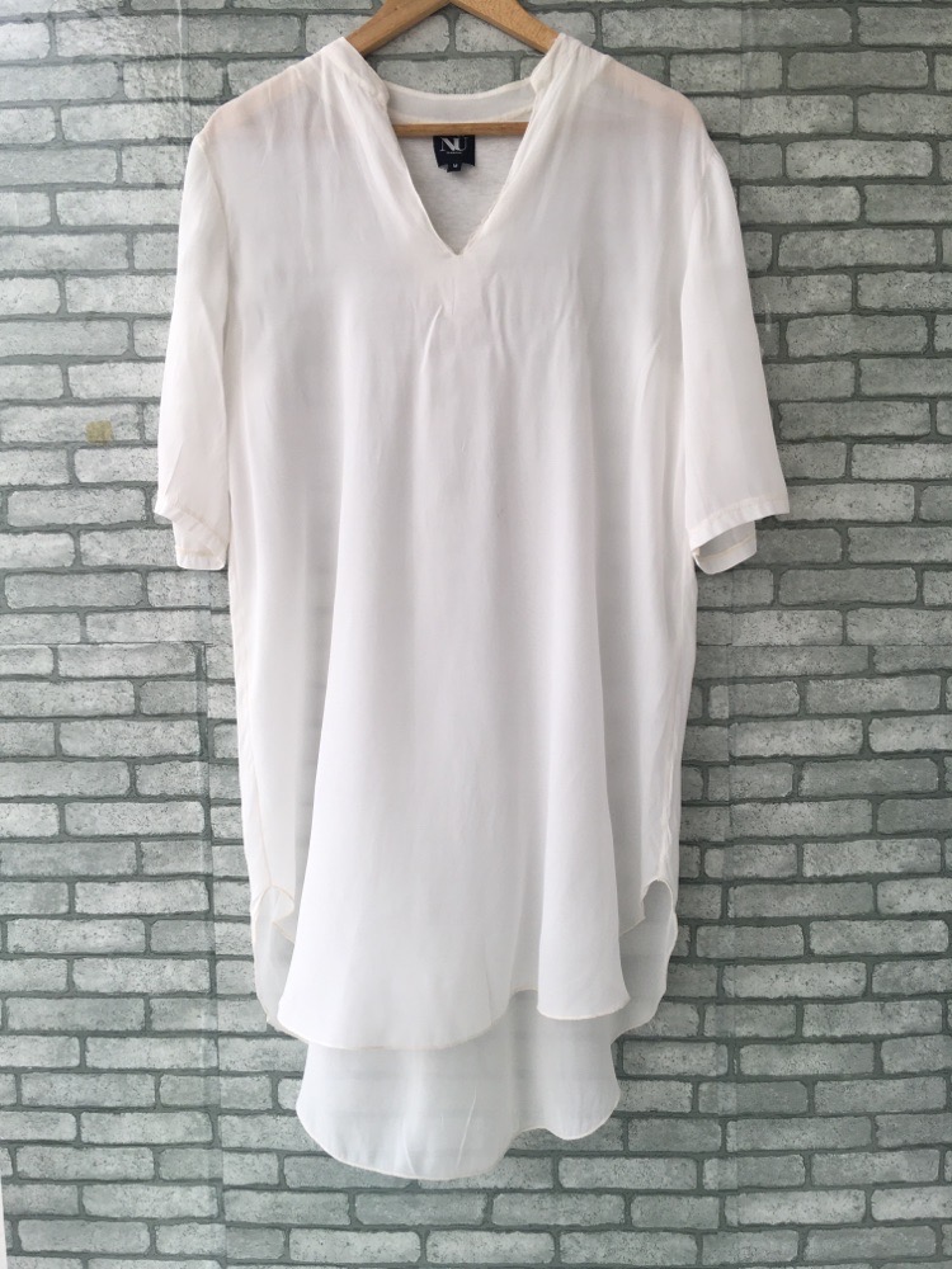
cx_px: 476
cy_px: 634
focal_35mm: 29
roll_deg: +0.7
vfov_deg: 61.7
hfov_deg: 48.2
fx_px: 1063
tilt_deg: -3.6
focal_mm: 4.15
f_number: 2.2
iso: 25
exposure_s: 1/100
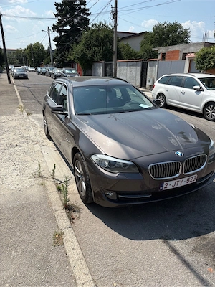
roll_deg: -1.3
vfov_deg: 67.3
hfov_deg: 53.1
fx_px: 215
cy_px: 144
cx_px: 108
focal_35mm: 26
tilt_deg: -18.2
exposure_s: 1/3623
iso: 50
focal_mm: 5.96
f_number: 1.6
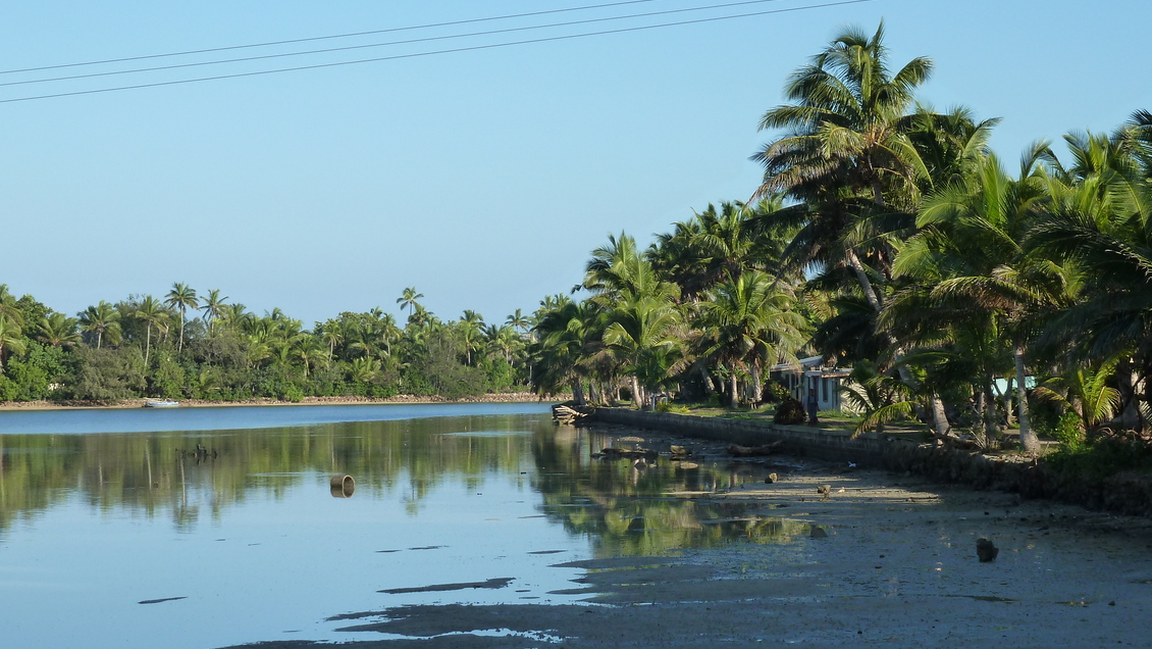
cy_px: 364
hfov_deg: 22.2
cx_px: 570
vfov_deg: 12.6
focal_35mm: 96
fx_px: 2933
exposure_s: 1/400
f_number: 4.2
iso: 125
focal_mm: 13.7
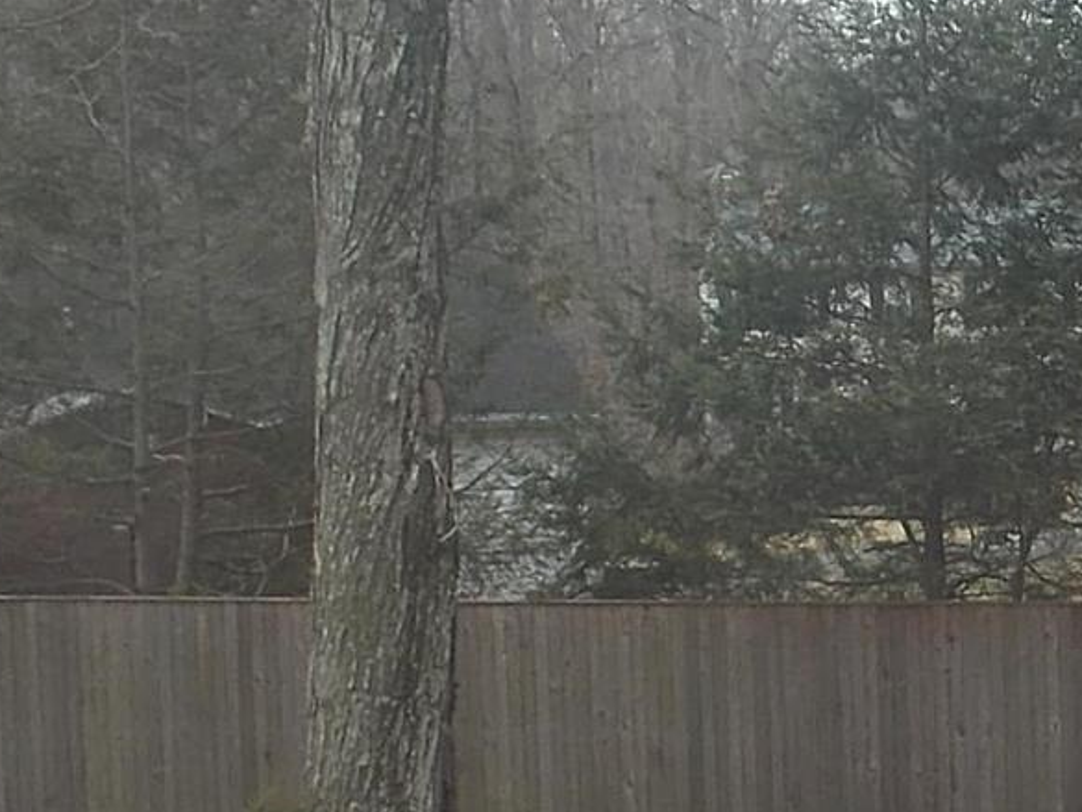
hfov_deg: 15.8
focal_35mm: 119
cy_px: 592
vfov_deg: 12.4
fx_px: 3720
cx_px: 1363
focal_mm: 6.1
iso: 80
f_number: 3.4
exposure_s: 1/200
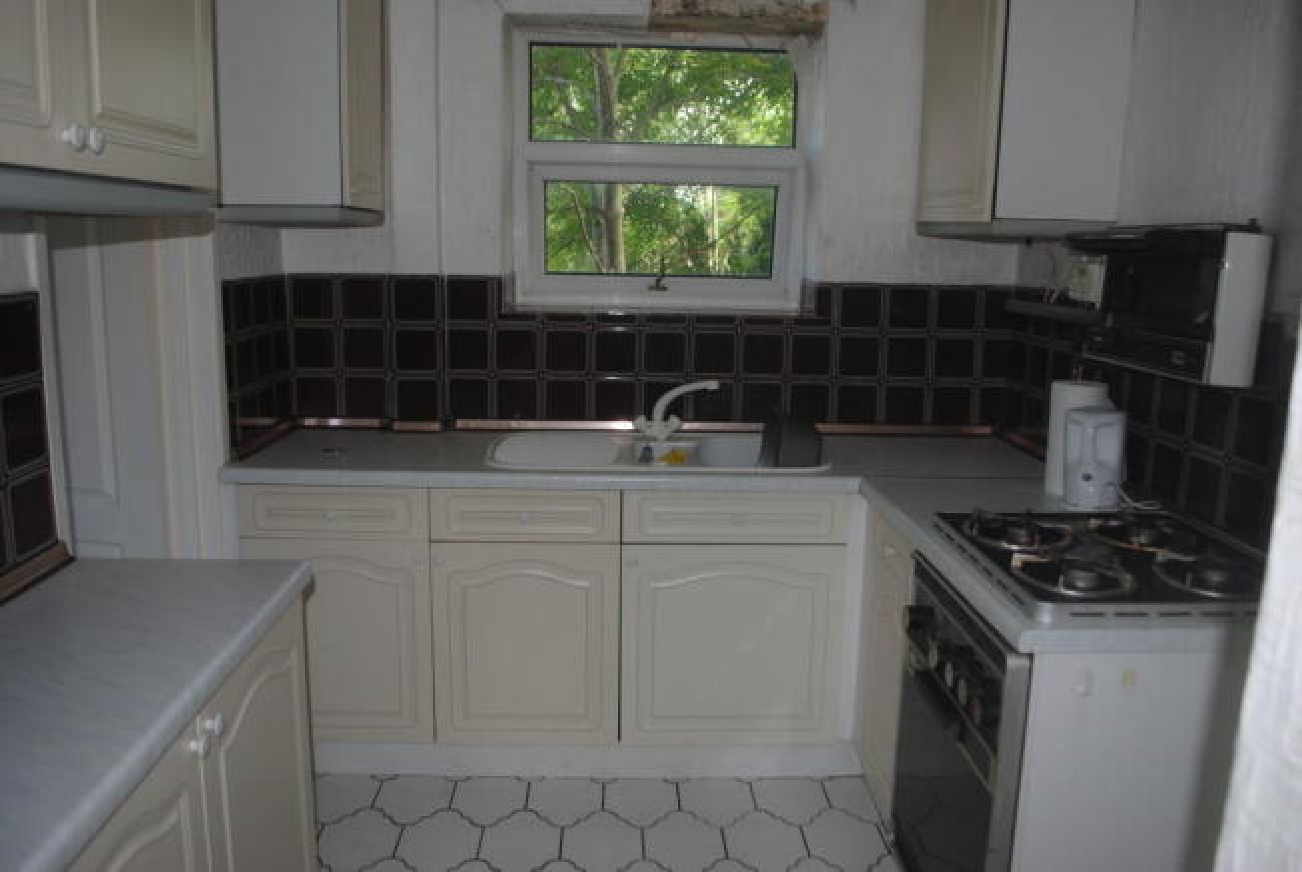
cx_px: 651
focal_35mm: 27
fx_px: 978
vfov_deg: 48.0
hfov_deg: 67.3
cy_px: 436
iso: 200
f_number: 3.5
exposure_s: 1/60
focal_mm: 18
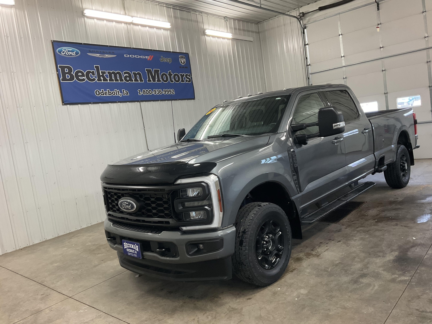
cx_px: 216
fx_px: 362
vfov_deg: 48.2
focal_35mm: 29
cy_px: 162
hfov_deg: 61.7
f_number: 1.8
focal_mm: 3
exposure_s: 1/60
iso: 80
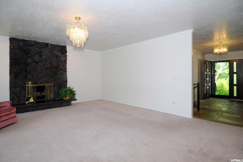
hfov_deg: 90.1
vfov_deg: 67.2
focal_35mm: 18
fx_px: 121
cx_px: 122
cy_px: 81
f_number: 4.5
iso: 200
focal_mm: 12
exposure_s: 1/80
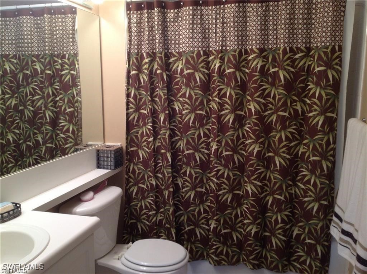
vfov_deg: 40.6
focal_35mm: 35
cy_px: 137
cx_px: 184
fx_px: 370
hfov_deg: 52.7
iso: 64
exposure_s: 1/30
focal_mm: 4.28
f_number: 2.4
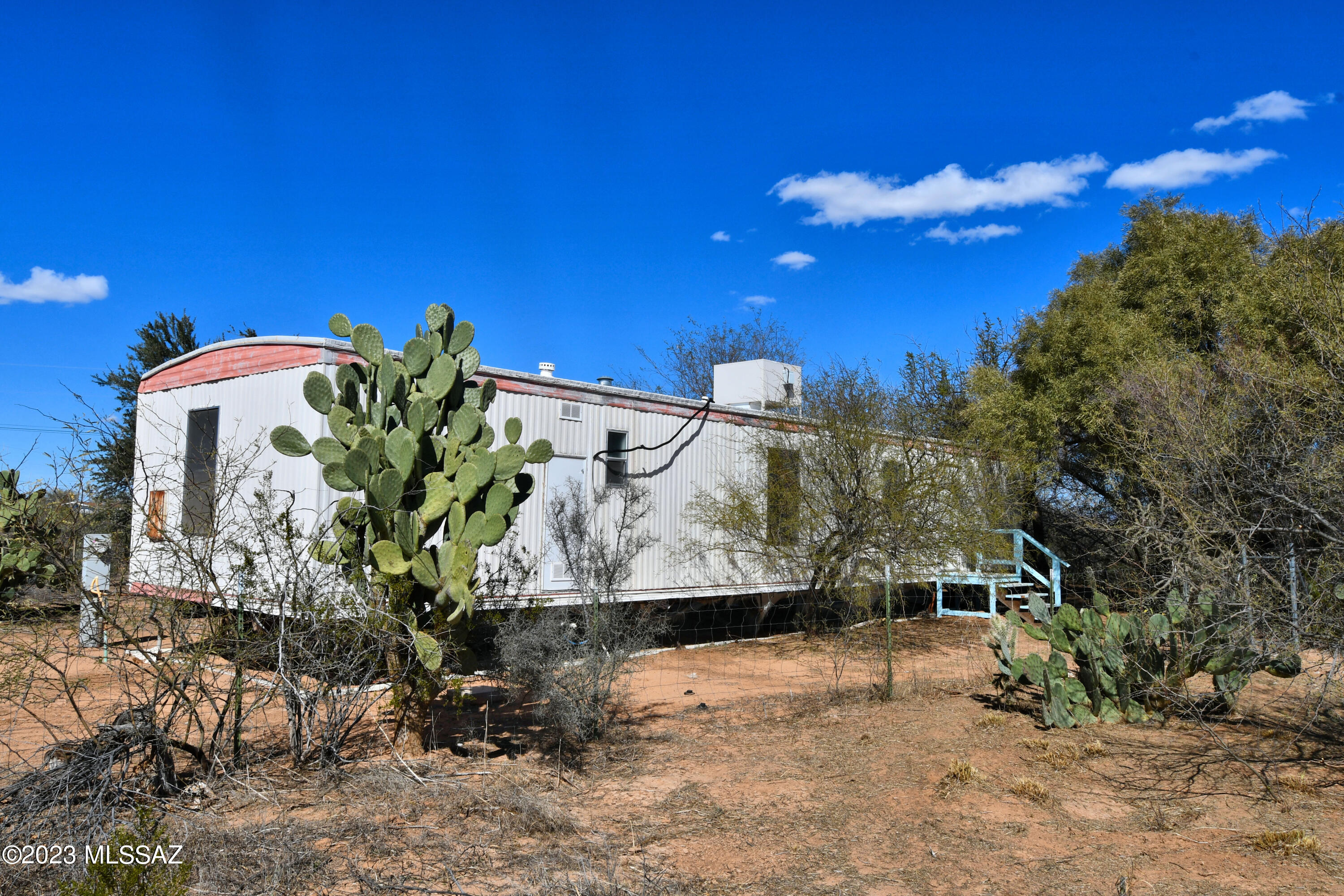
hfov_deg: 53.1
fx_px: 1344
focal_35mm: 36
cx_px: 672
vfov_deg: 36.9
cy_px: 448
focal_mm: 24
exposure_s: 1/250
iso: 100
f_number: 16
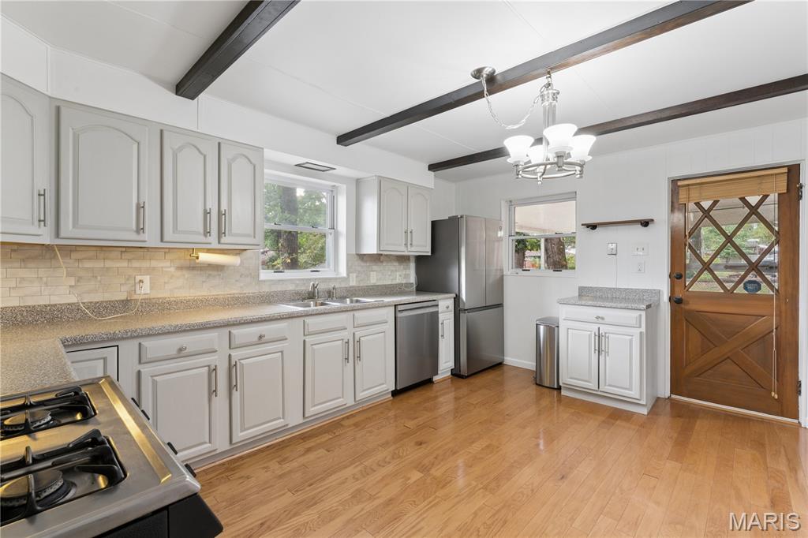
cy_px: 269
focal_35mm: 16
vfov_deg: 73.4
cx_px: 404
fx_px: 361
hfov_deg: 96.4
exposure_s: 1/2
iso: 200
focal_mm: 16.1
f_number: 13
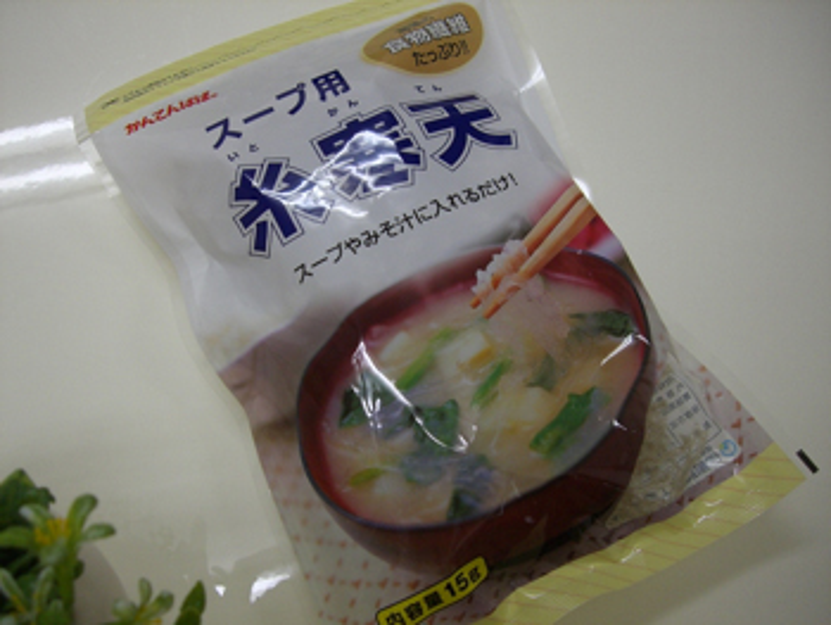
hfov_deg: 48.9
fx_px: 913
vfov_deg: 37.8
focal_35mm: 38
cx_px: 416
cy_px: 312
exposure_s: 1/80
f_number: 2.7
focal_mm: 6.2
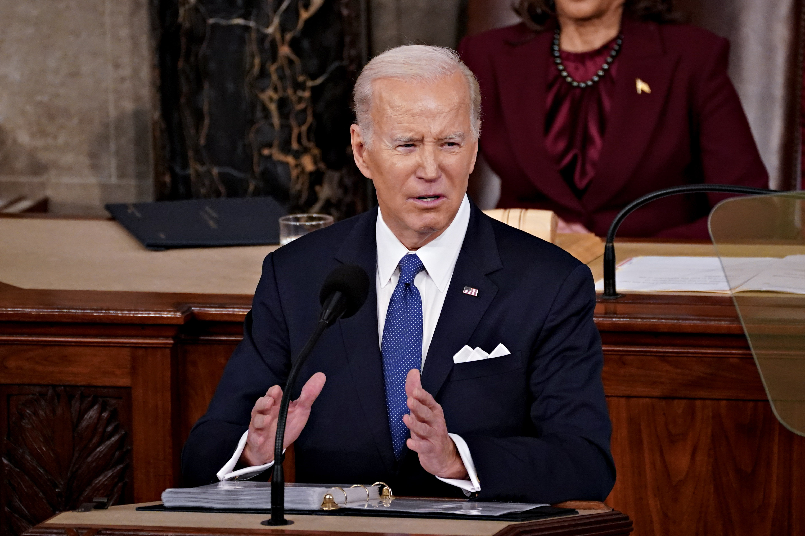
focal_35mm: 600
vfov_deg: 2.3
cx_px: 402
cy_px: 268
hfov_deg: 3.4
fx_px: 13416
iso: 4000
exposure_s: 1/320
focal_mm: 400
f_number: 5.6
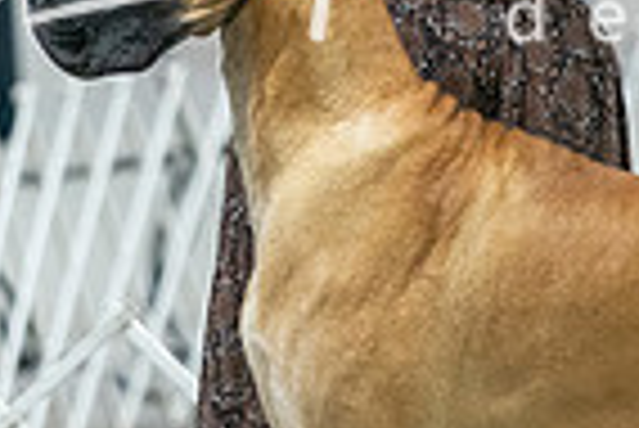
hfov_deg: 2.6
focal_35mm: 779
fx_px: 13841
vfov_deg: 1.8
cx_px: 360
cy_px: 155
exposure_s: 1/250
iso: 6400
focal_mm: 191
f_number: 2.8
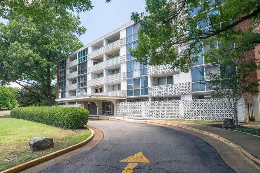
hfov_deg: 81.2
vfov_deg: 59.4
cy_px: 90
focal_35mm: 21
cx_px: 126
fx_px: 152
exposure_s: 1/100
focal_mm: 20
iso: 800
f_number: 11
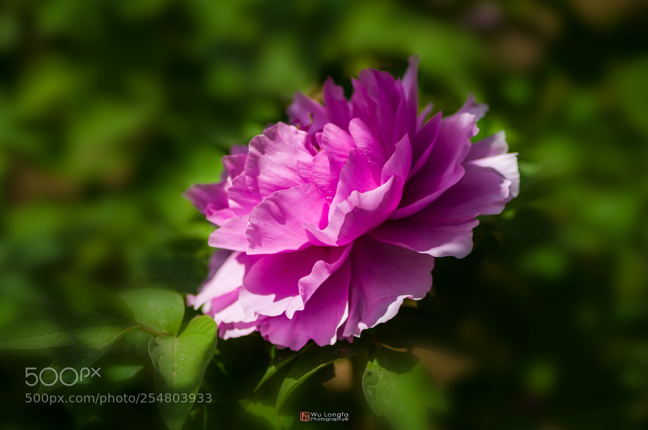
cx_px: 324
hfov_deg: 8.3
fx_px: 4456
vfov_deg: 5.5
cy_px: 215
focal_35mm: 248
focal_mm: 248
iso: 100
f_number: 5.6
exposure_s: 1/2000
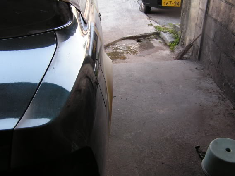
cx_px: 118
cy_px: 88
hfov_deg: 49.0
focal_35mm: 38
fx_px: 258
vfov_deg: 37.7
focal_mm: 6.3
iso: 100
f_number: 2.8
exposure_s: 1/50
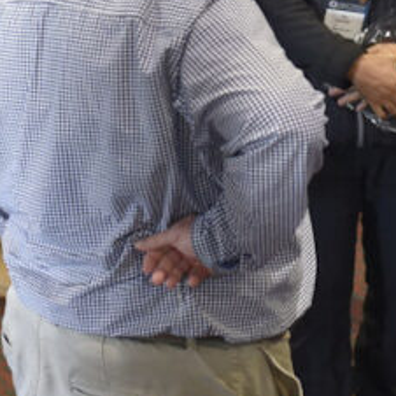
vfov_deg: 12.7
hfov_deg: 12.7
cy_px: -58
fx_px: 1747
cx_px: 447
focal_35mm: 135
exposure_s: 1/60
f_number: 3.2
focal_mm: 35
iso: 800
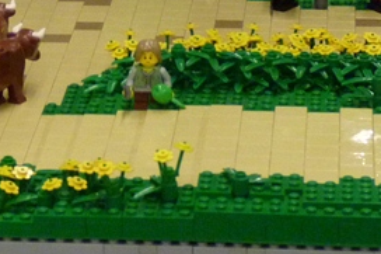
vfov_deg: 6.0
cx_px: 42
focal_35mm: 223
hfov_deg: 9.2
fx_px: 2359
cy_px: -232
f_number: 3.2
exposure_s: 1/20
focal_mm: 10.1
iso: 400
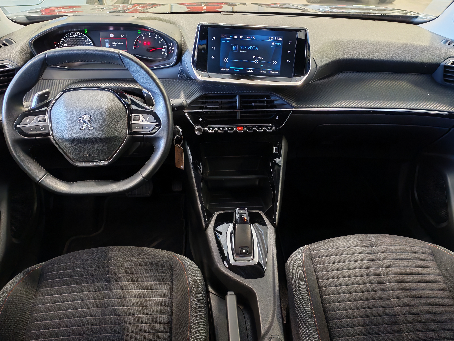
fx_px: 420
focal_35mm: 32
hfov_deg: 56.8
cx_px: 227
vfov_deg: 44.2
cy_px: 170
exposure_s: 1/50
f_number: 1.9
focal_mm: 6.12
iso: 981
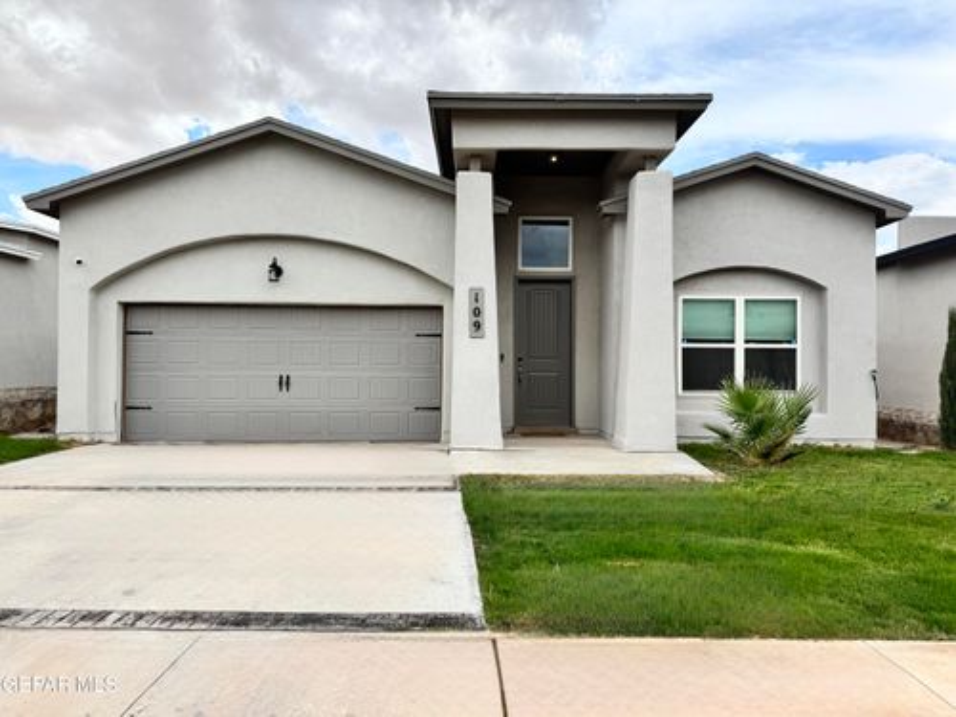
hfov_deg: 71.6
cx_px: 478
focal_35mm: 24
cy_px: 358
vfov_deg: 56.8
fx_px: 663
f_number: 1.78
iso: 80
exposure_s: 1/4608
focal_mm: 6.76
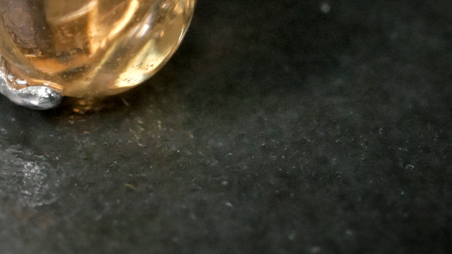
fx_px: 3799
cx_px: -144
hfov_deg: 6.7
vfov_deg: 3.8
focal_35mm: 317
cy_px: -34
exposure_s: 1/125
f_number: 16
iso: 11400
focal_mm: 105
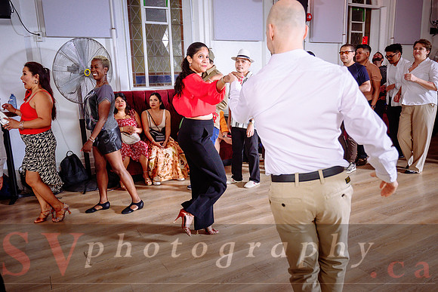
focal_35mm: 27
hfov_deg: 67.0
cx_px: 219
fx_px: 331
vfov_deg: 47.6
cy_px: 146
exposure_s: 1/250
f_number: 2.8
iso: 1250
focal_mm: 17.5
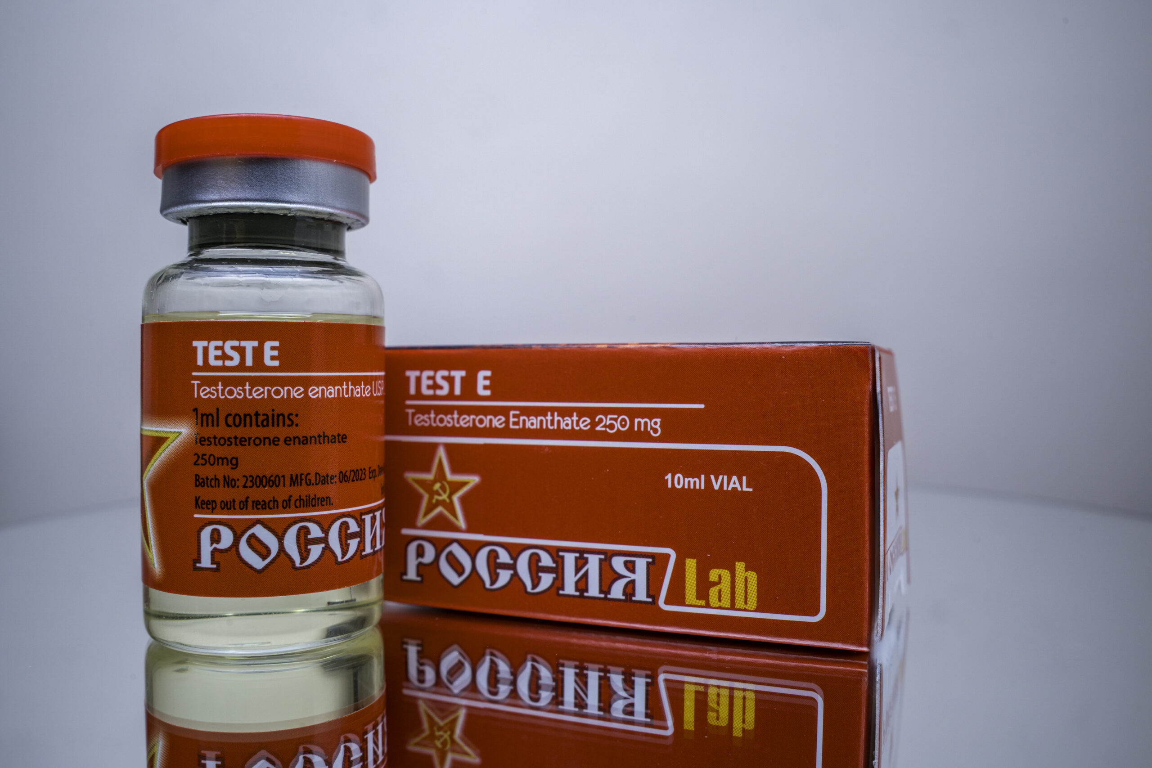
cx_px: 576
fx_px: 1024
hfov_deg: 58.7
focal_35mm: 32
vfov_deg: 41.1
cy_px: 384
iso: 160
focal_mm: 32
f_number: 14
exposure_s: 1/15
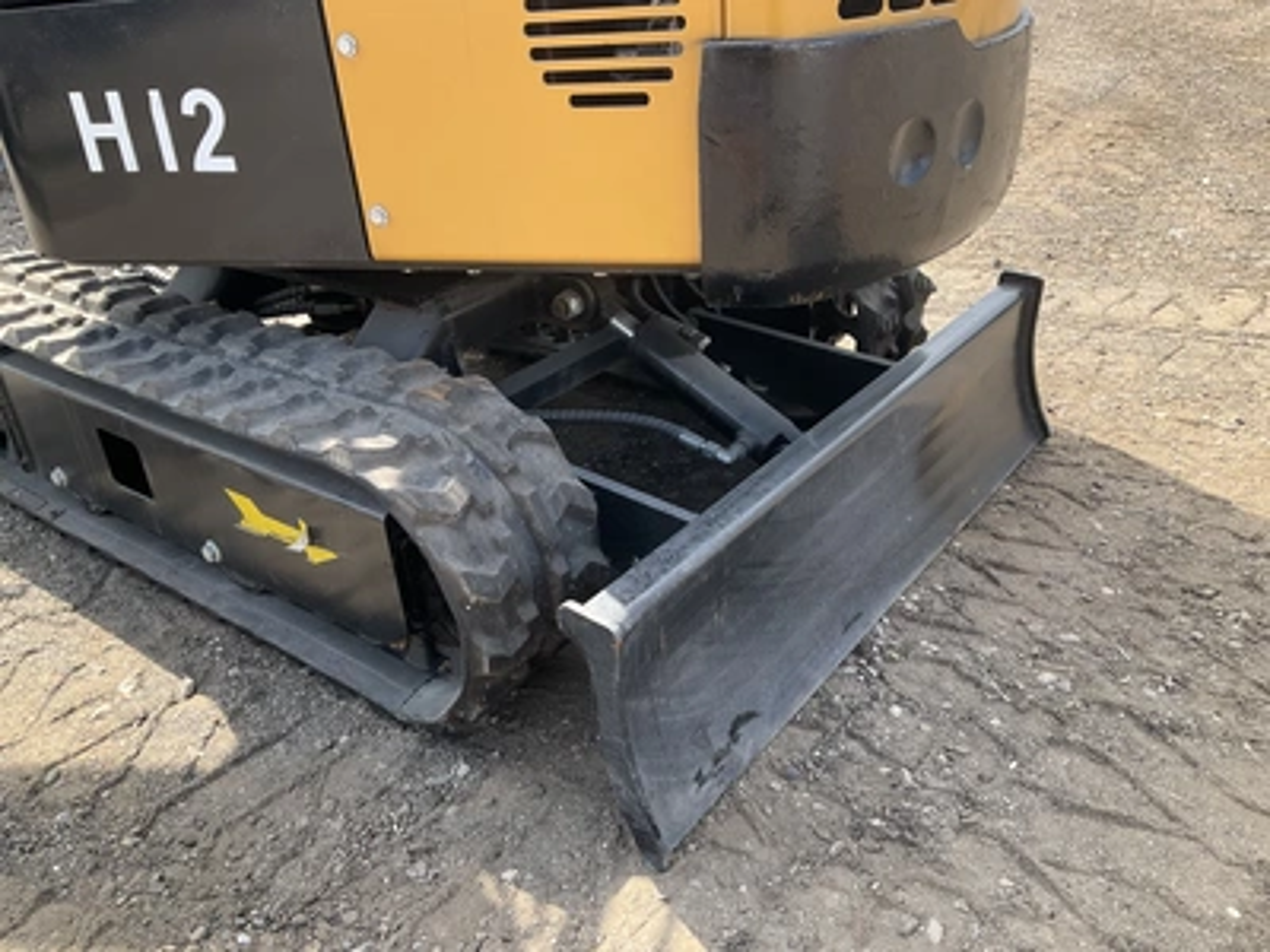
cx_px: 635
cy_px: 476
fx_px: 1064
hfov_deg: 61.7
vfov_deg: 48.2
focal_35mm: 29
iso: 25
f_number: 1.8
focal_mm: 3
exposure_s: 1/247
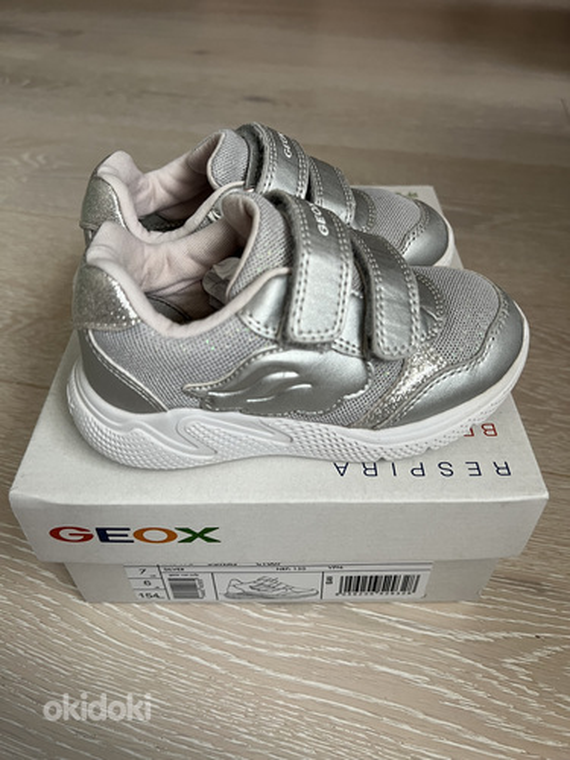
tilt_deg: -44.4
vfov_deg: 67.3
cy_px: 380
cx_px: 285
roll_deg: -0.8
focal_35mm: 26
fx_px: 571
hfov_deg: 53.1
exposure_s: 1/92
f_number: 1.5
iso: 125
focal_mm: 5.7
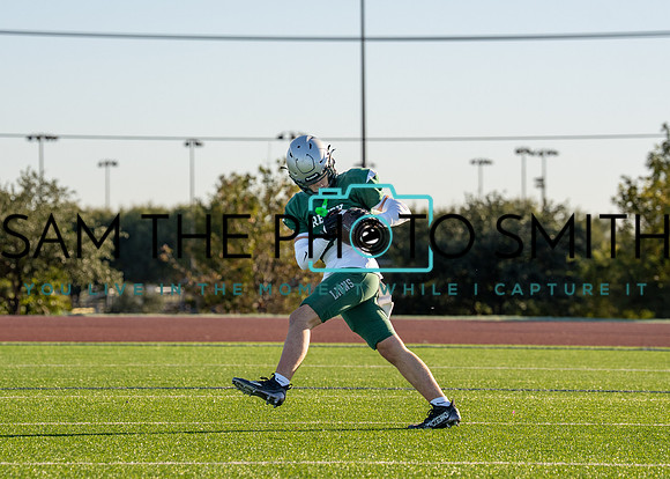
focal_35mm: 219
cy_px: 174
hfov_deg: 9.2
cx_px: 294
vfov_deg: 6.6
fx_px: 4160
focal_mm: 147
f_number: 4.5
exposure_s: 1/2000
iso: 320
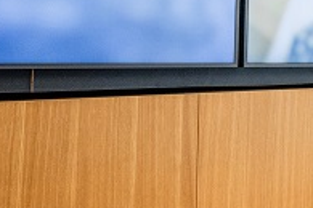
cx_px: 776
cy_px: 19
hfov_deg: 13.9
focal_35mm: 97
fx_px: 843
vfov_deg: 14.0
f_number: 2.8
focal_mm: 16
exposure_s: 1/125
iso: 640
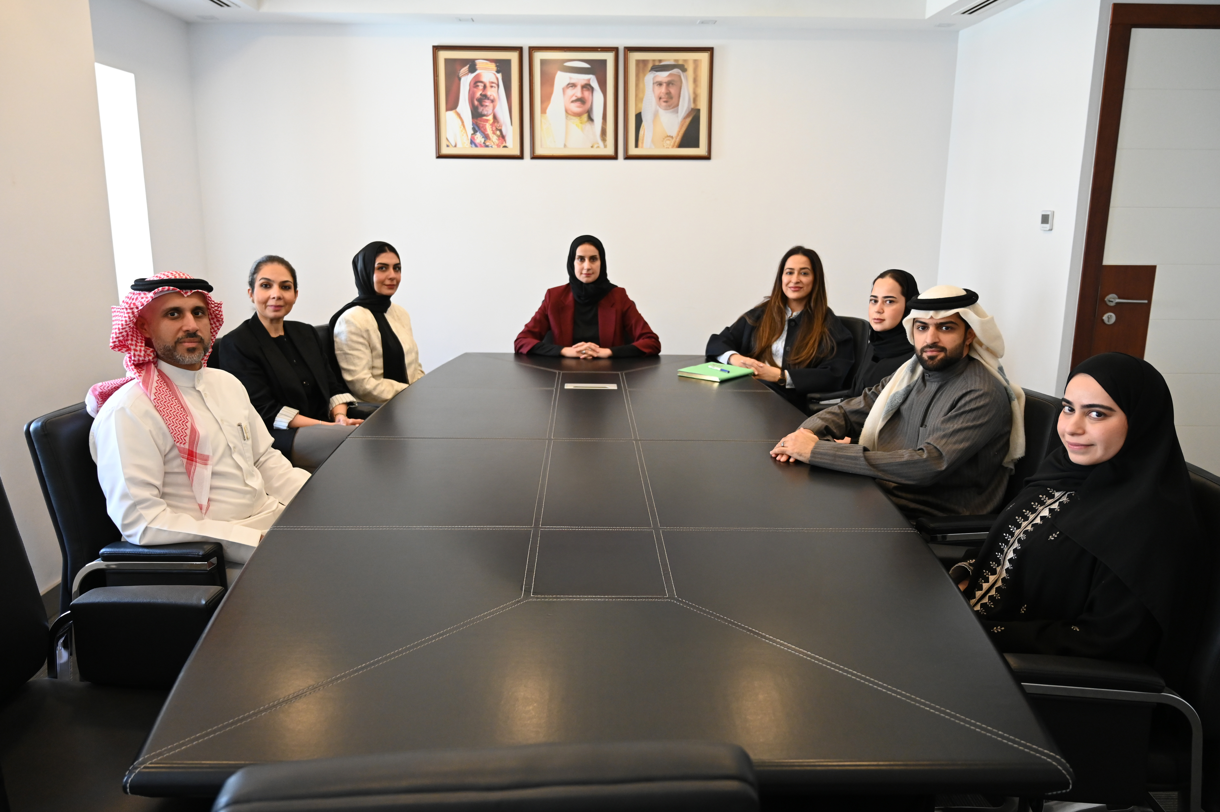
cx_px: 610
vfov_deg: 47.9
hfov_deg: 67.4
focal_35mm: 27
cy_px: 406
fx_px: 914
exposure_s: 1/125
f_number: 4
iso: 2500
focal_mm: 27
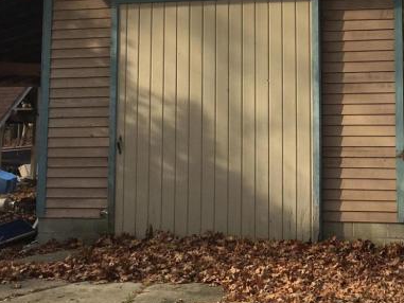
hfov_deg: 23.9
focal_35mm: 78
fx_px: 911
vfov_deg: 18.3
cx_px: 404
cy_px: -15
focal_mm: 4.15
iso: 25
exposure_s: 1/418
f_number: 2.2
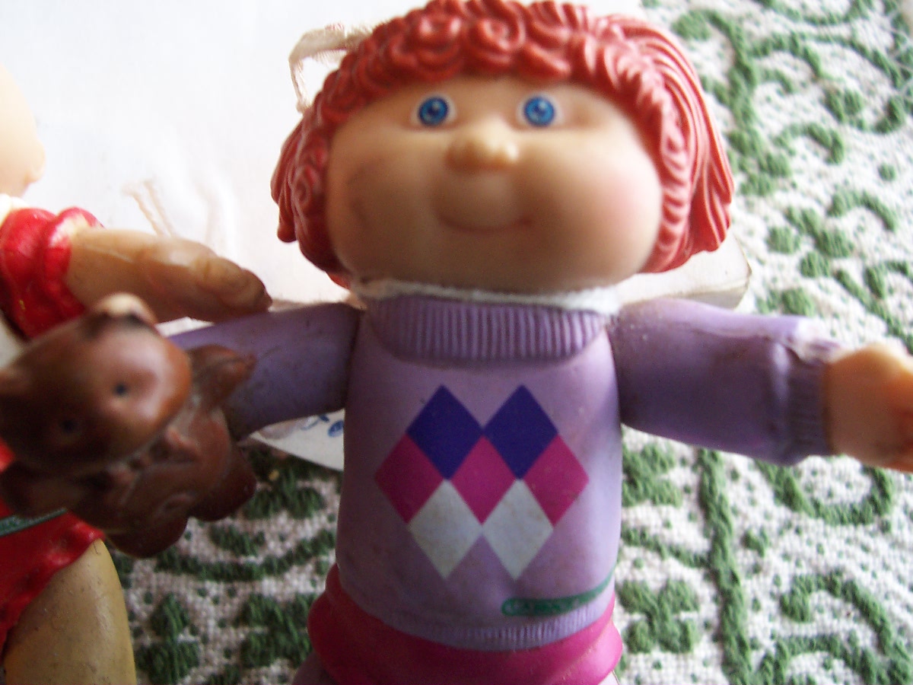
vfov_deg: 38.7
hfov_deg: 50.1
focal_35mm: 37
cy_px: 342
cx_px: 456
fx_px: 976
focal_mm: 5.6
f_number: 2.8
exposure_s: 1/30
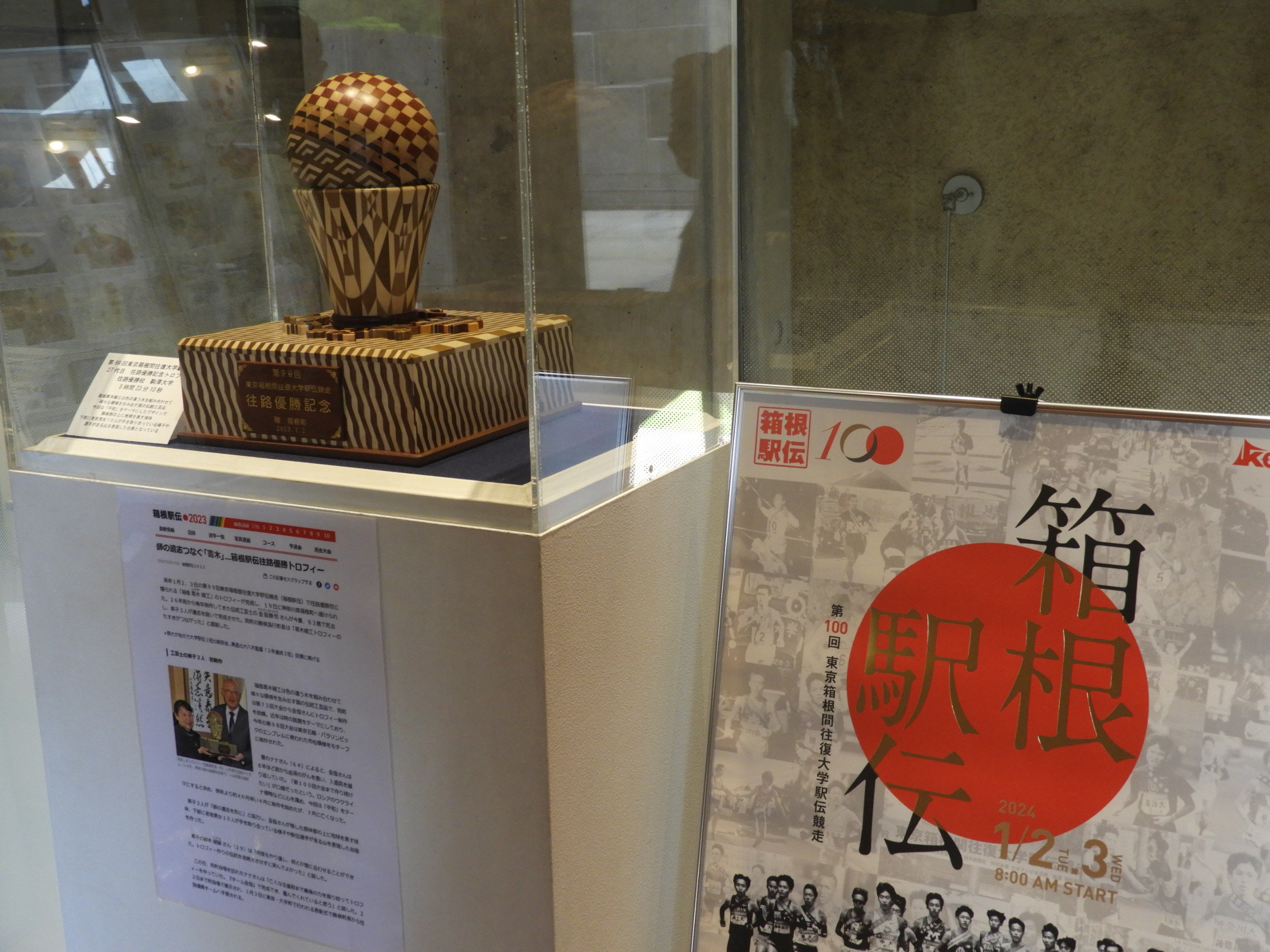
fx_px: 1468
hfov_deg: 46.8
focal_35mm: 40
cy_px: 476
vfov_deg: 36.0
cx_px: 635
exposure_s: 1/30
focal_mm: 7.2
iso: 280
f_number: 3.8
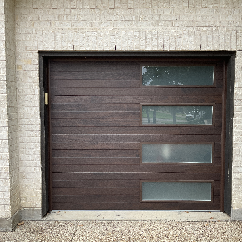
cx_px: 130
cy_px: 122
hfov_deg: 47.2
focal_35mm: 35
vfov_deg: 47.2
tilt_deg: -4.2
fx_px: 277
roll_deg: -0.6
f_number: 1.8
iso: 16
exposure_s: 1/303
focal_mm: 3
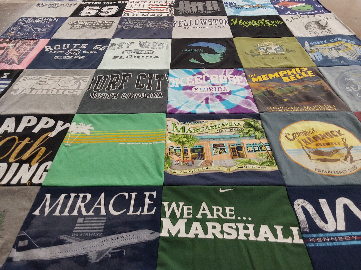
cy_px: 135
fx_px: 292
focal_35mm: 28
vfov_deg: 49.7
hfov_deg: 63.4
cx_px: 180
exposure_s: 1/60
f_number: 1.9
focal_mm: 2.91
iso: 125
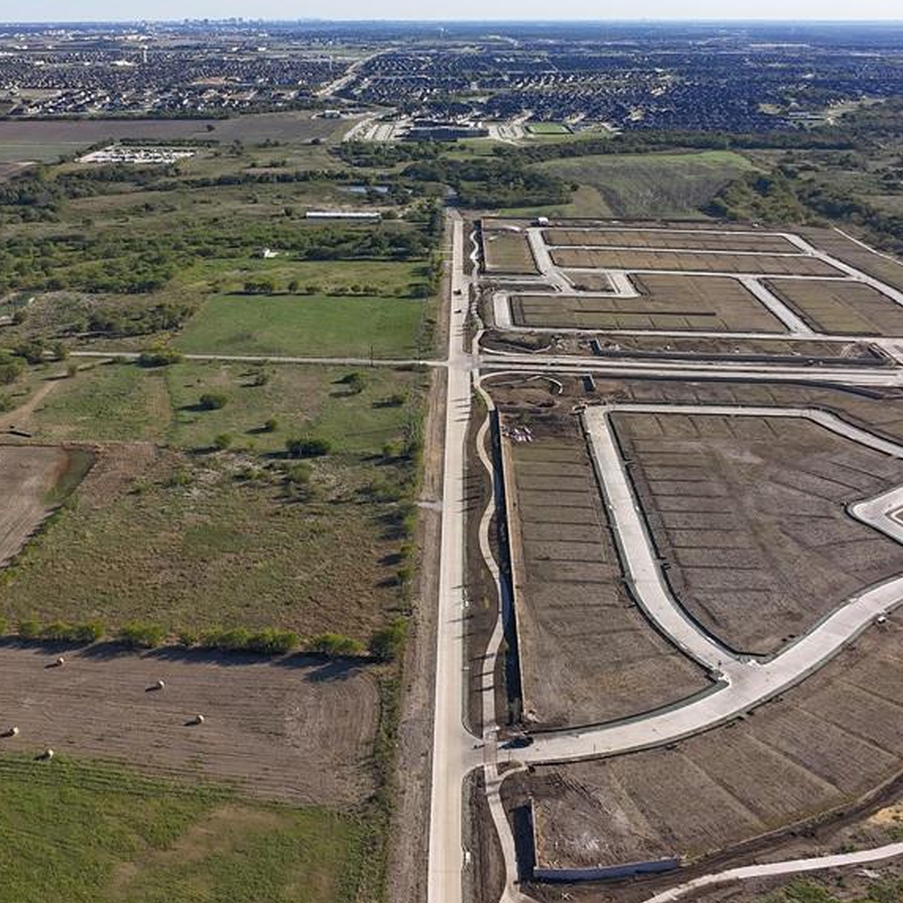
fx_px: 1122
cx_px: 347
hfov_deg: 43.6
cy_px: 332
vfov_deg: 43.5
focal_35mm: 38
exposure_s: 1/1000
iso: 150
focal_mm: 4.55
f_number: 2.8
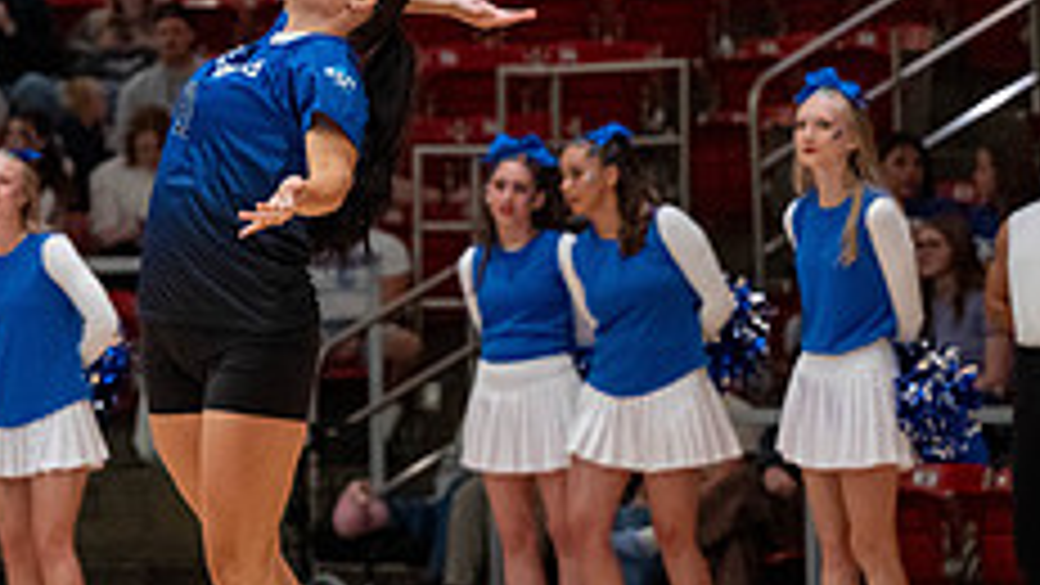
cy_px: 133
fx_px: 7253
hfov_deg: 8.2
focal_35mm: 263
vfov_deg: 4.6
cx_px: 126
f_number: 2.8
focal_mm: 100
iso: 5000
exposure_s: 1/500
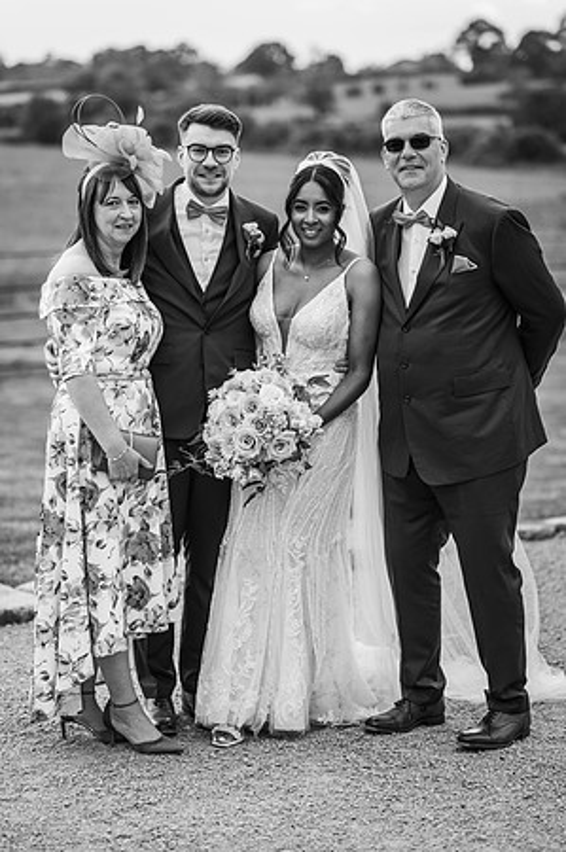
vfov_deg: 23.9
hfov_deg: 16.0
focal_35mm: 85
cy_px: 426
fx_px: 2009
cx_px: 283
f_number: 2.2
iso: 100
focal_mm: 85
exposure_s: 1/1000
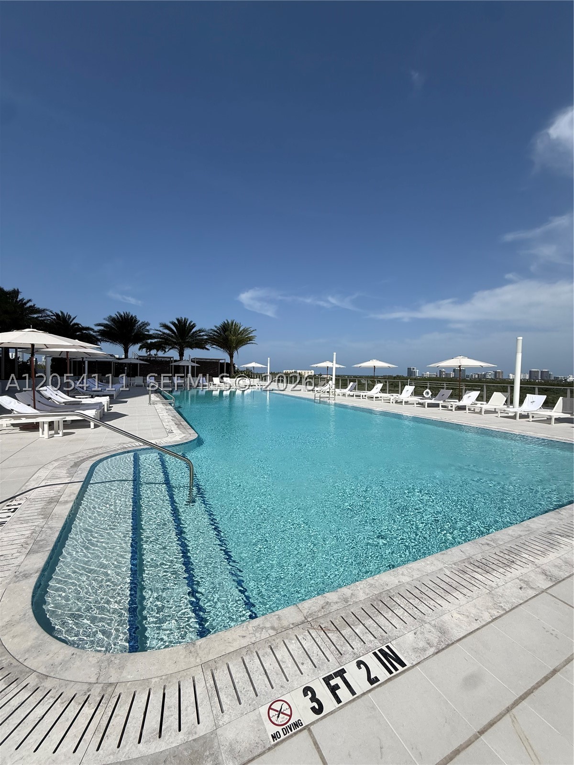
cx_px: 287
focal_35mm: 14
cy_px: 382
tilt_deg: -0.7
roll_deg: -2.5
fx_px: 310
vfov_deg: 102.1
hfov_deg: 85.7
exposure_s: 1/5155
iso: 50
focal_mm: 2.22
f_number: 2.2
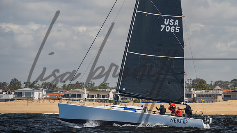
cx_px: 141
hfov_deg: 7.7
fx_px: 1759
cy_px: 54
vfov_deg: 4.3
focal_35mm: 280
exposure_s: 1/250
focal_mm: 185
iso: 100
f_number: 6.3
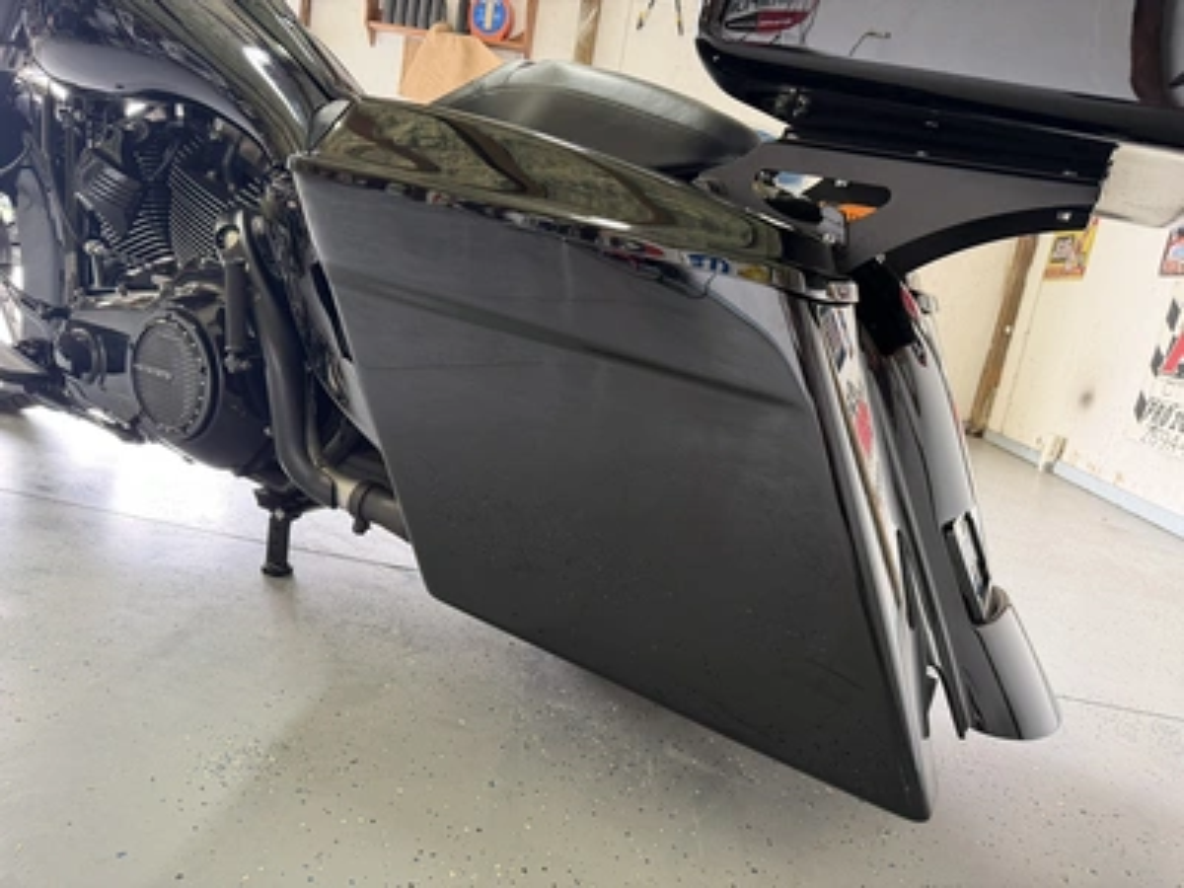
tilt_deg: -11.9
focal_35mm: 24
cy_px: 444
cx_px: 592
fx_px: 821
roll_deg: -9.5
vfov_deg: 56.8
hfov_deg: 71.6
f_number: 1.78
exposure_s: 1/60
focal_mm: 6.76
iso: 320
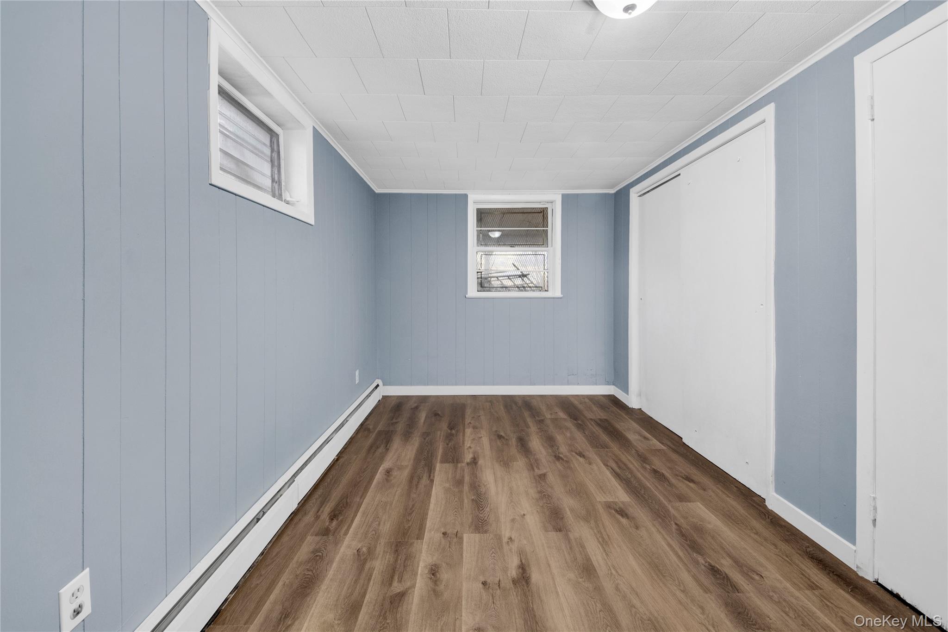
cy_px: 316
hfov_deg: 112.6
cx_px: 474
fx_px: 316
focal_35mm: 12
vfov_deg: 90.0
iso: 400
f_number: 8
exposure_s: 1/2
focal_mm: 8
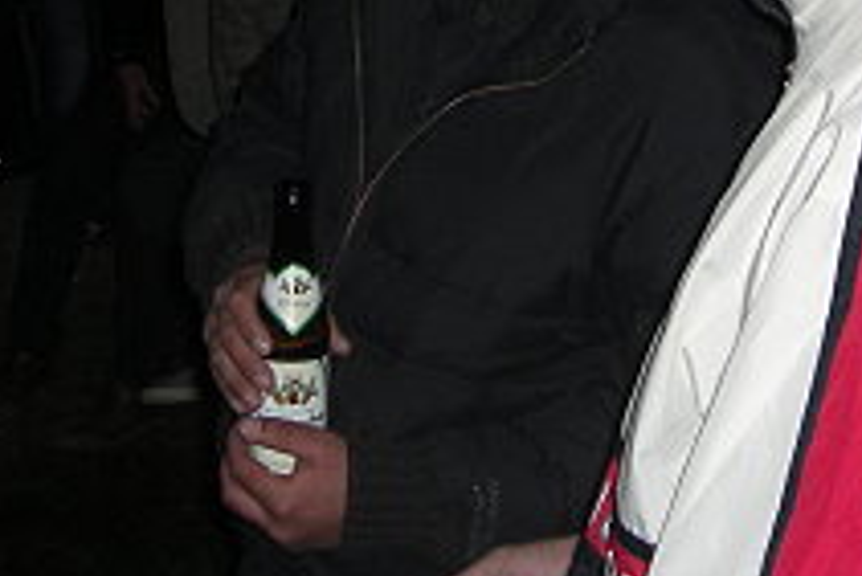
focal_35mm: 100
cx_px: 648
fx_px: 2396
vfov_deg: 13.3
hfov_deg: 20.2
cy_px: -141
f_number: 2.8
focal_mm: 7.9
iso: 200
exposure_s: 1/60
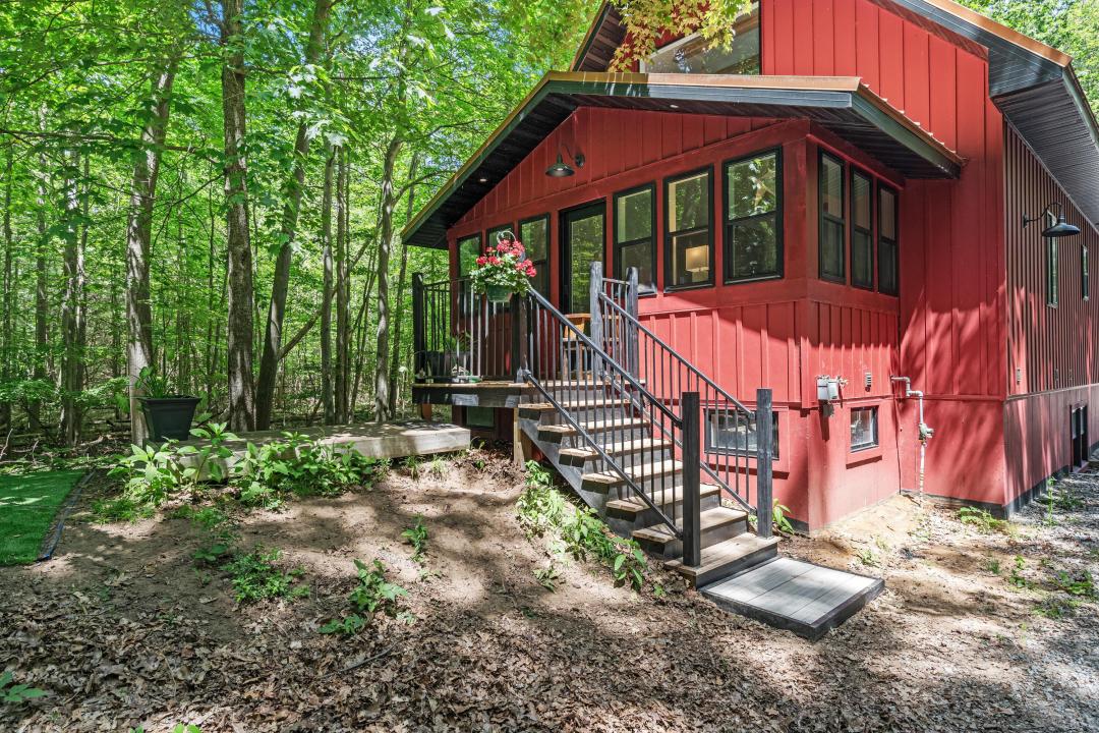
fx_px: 611
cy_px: 366
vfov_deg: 61.9
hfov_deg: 84.0
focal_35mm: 20
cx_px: 550
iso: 250
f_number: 8
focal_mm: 20
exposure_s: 1/60
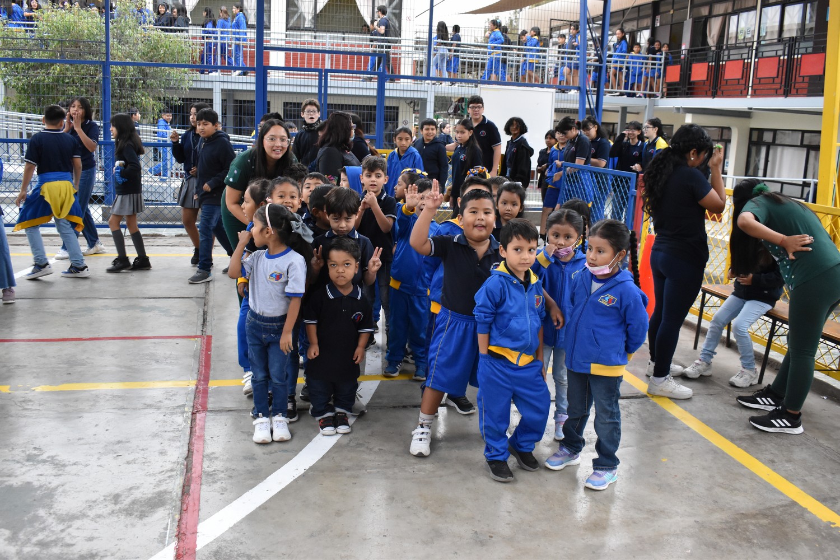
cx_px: 420
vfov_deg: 40.0
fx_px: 770
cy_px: 280
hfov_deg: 57.2
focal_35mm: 33
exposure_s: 1/160
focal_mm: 22
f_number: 5.6
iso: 1600
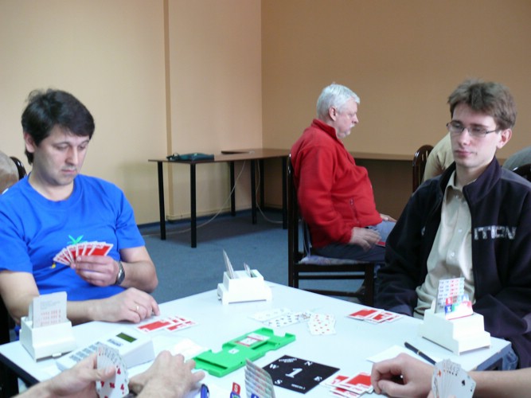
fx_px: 598
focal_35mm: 39
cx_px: 266
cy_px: 199
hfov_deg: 47.9
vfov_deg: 36.8
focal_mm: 8
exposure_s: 1/10
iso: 200
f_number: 2.8
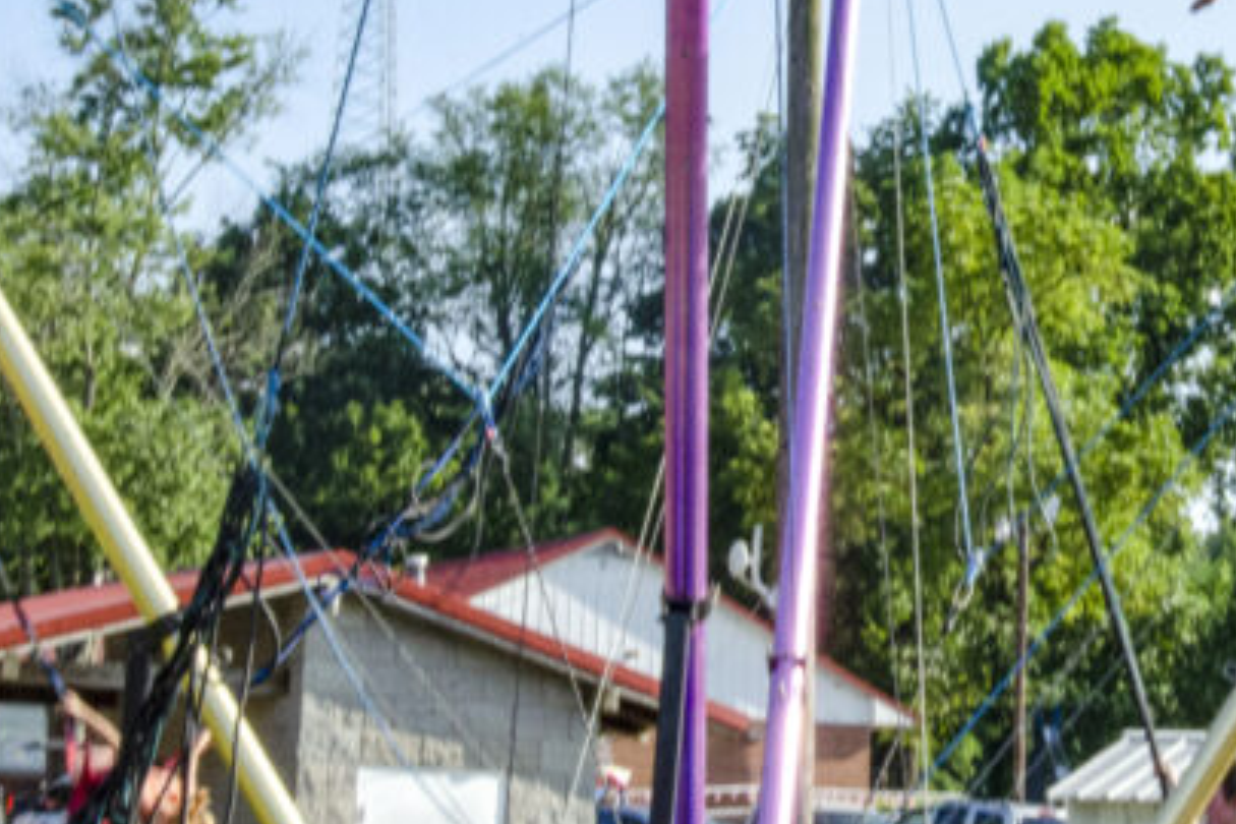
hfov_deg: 16.3
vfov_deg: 11.0
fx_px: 4291
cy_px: 371
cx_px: 983
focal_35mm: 125
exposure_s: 1/80
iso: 1250
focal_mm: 44
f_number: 29
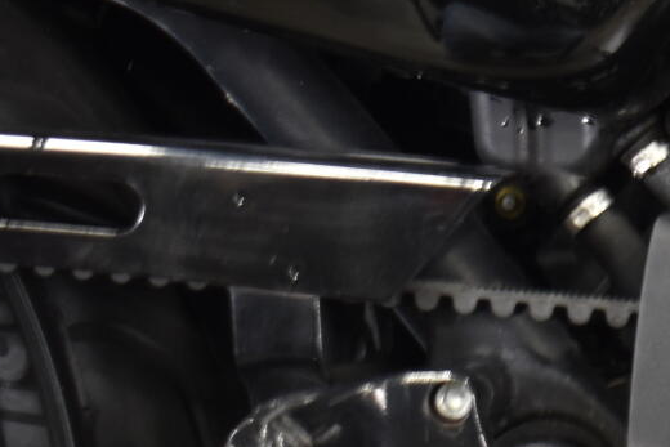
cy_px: 83
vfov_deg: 7.0
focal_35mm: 196
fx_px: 3649
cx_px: 1268
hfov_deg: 9.9
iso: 400
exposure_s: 1/8
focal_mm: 34
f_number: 4.5
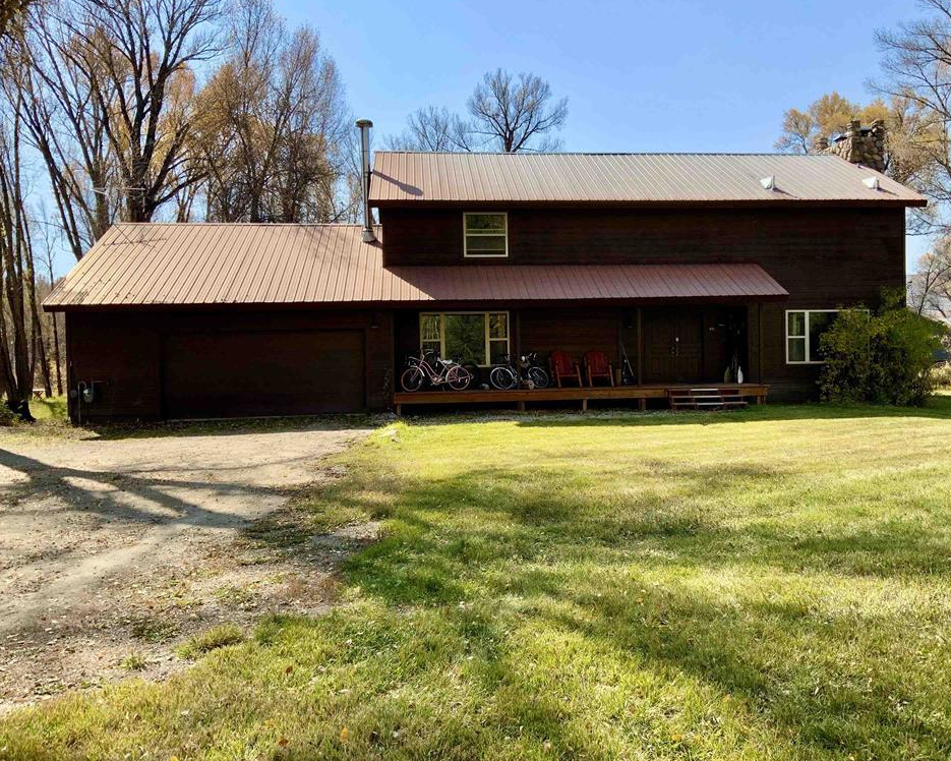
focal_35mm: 31
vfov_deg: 47.1
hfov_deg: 57.1
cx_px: 514
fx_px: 873
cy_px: 376
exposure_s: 1/1451
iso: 16
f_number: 1.8
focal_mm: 3
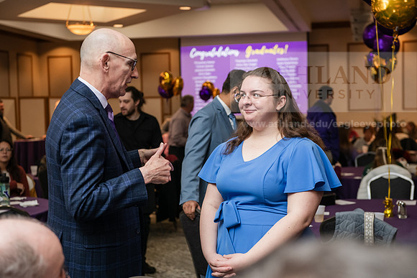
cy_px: 139
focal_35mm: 62
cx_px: 208
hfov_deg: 32.4
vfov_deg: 21.9
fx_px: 718
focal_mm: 62
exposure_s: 1/200
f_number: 4
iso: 1600
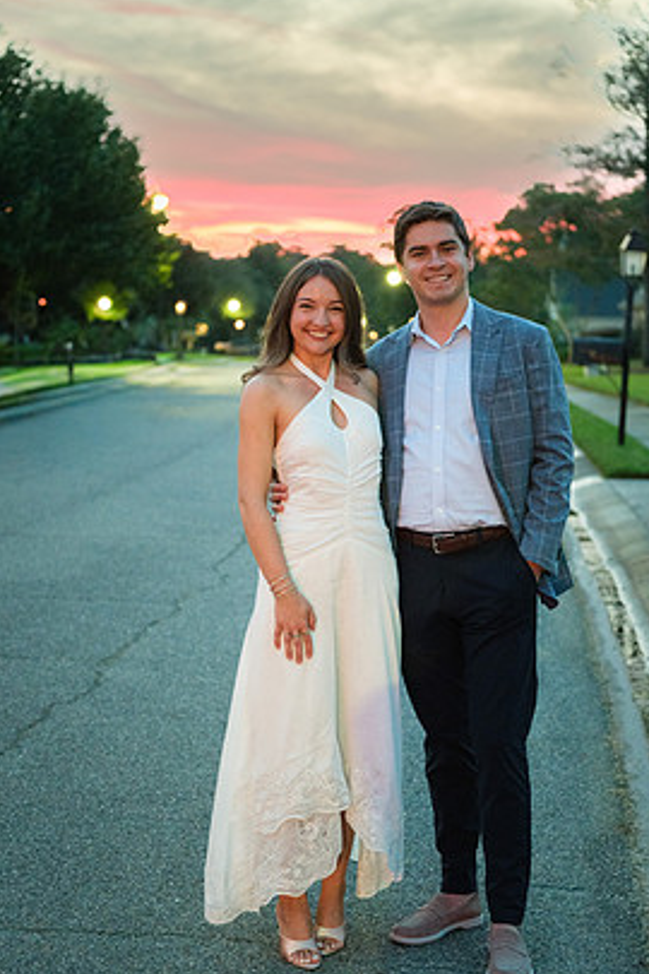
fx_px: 1622
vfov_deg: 33.4
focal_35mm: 60
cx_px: 320
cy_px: 505
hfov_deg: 22.6
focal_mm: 36.3
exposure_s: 1/50
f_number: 1.8
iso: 2000
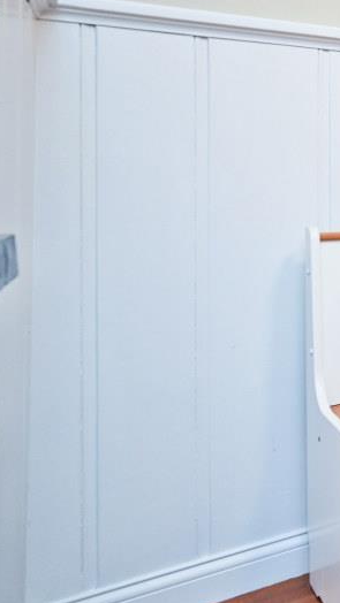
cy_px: 189
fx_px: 673
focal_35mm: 42
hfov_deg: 14.7
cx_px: 841
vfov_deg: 47.4
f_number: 4
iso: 400
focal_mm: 14
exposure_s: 1/60
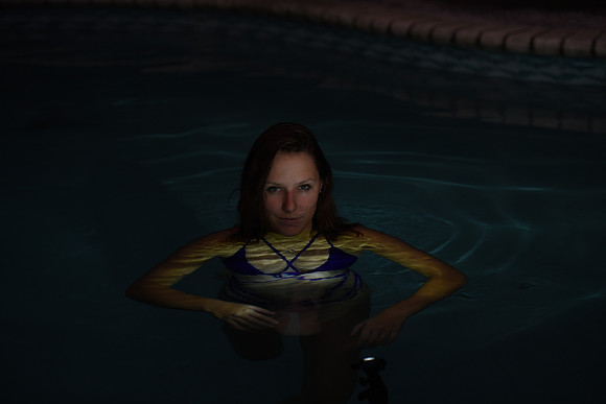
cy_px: 202
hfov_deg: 20.8
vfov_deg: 14.0
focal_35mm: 98
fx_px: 1650
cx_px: 303
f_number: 2.8
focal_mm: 98
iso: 400
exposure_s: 1/80
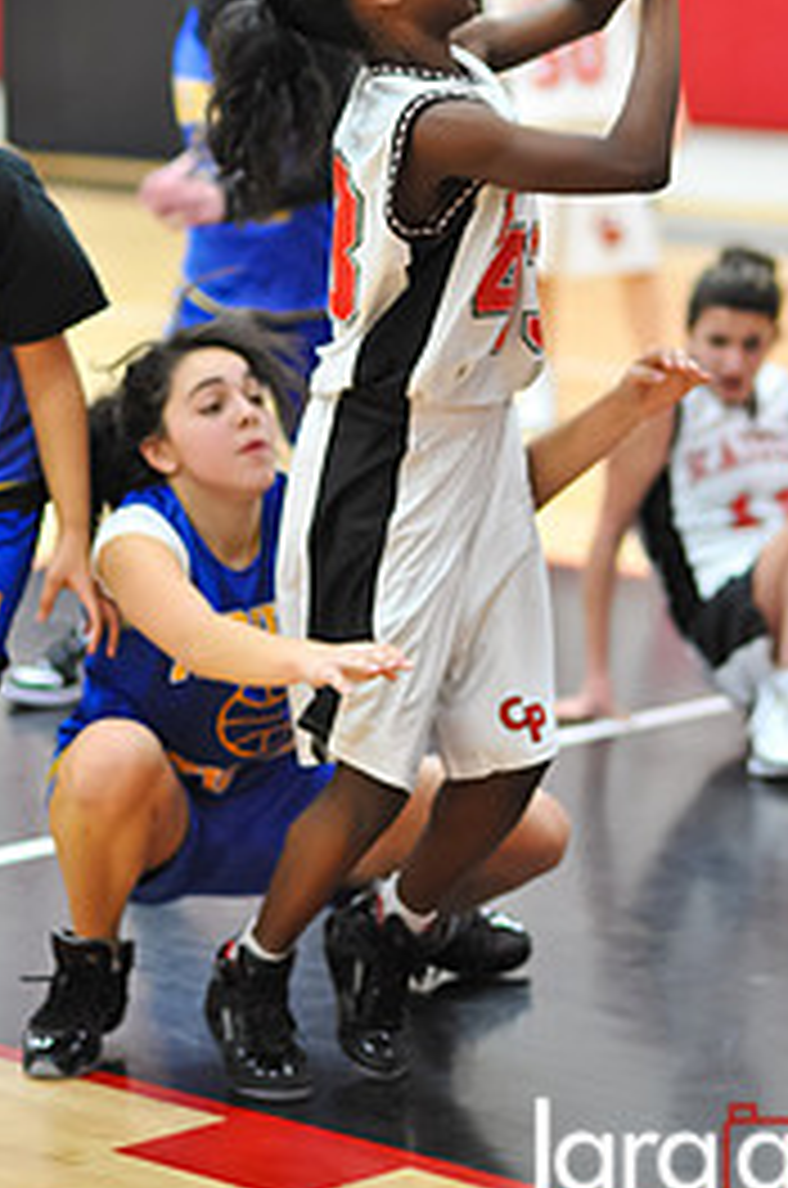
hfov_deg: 9.4
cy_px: 324
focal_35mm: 145
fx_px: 4779
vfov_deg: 14.1
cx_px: 439
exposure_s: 1/500
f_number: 2
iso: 2500
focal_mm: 85
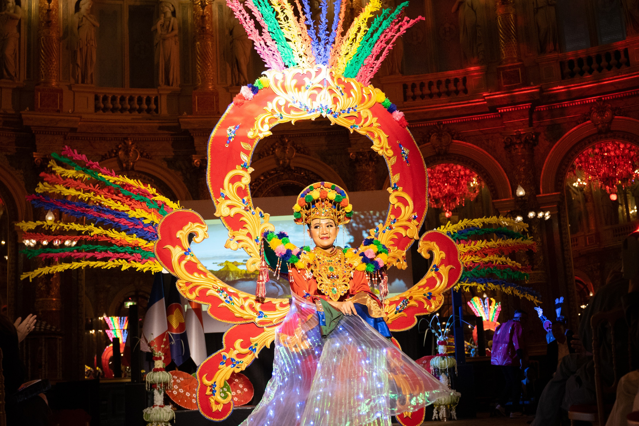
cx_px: 320
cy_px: 213
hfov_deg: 40.3
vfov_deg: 27.5
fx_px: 870
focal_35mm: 49
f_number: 2.8
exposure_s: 1/250
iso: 2000
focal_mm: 33
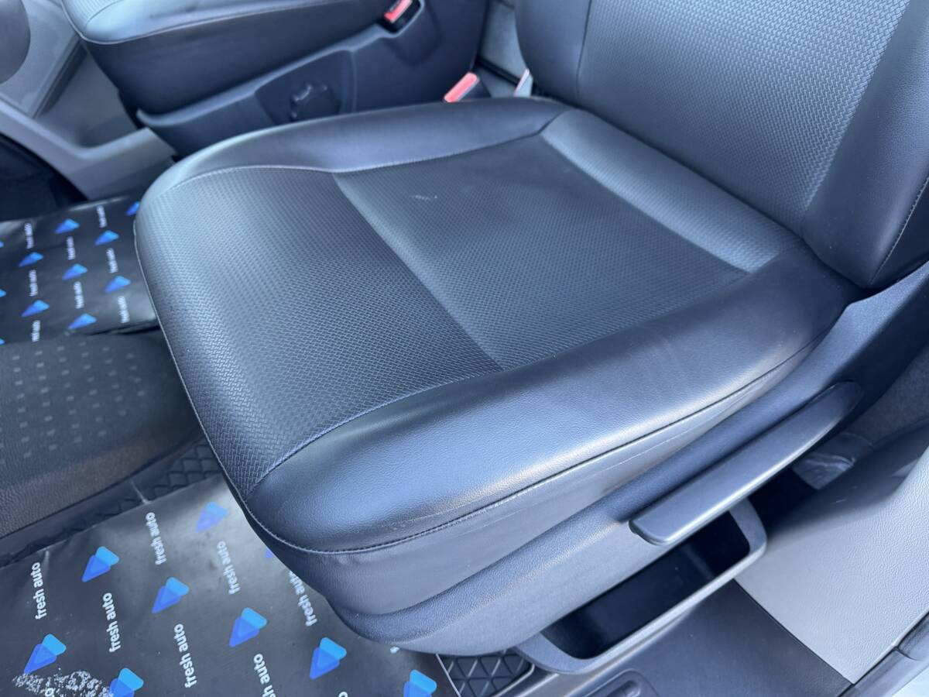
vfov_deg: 56.8
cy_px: 348
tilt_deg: -46.1
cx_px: 464
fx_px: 644
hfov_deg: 71.6
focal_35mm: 24
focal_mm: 6.76
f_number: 1.78
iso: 200
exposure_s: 1/76
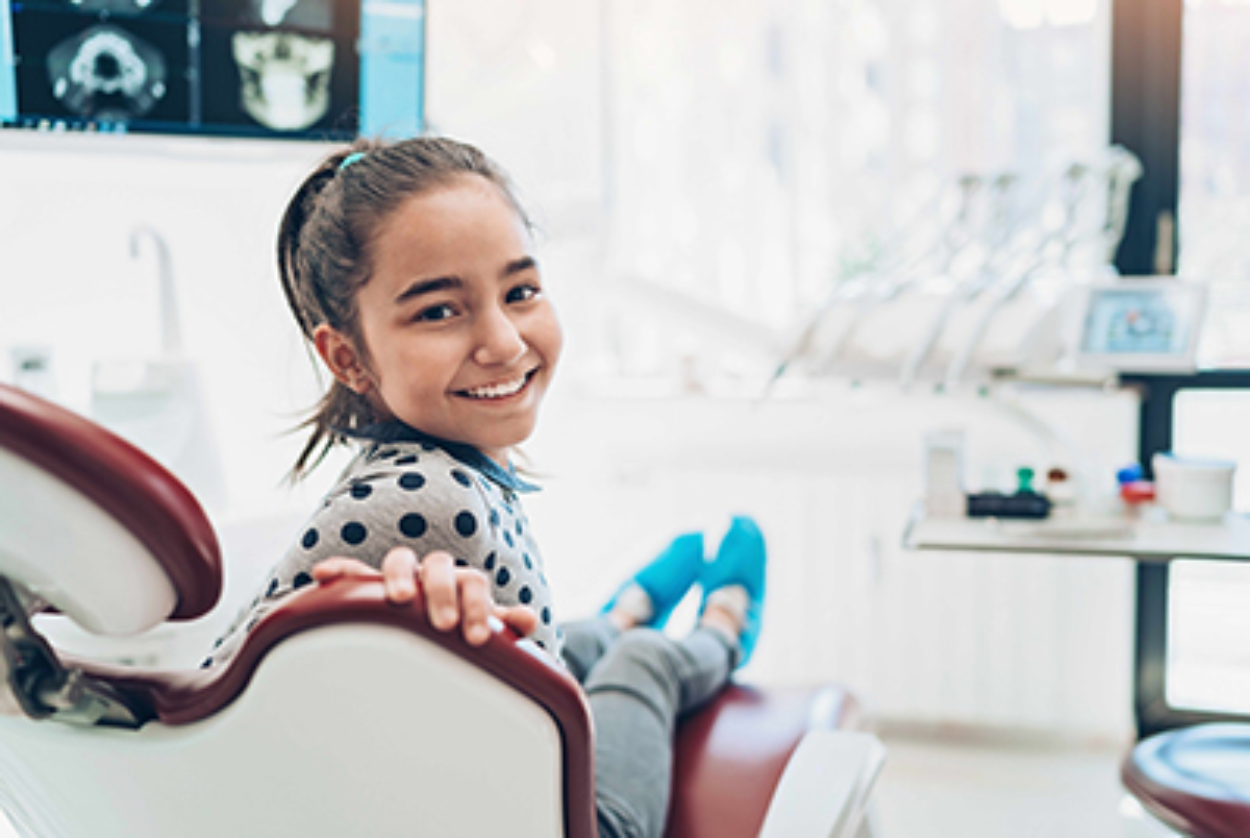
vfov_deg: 38.0
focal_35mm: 35
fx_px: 1217
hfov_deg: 54.4
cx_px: 625
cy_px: 419
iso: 400
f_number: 1.8
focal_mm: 35
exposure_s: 1/320
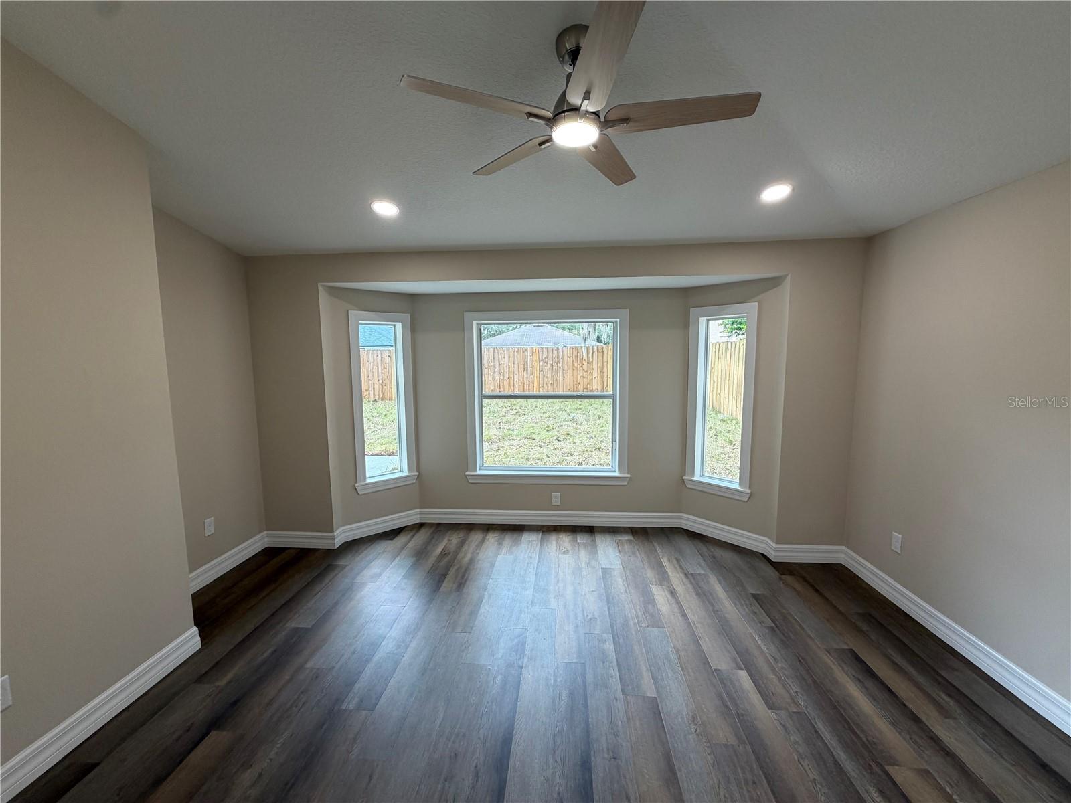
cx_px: 536
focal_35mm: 14
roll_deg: +0.8
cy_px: 402
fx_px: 433
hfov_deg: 102.1
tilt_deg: -6.1
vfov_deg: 85.7
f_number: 2.2
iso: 100
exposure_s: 1/118
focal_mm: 2.22
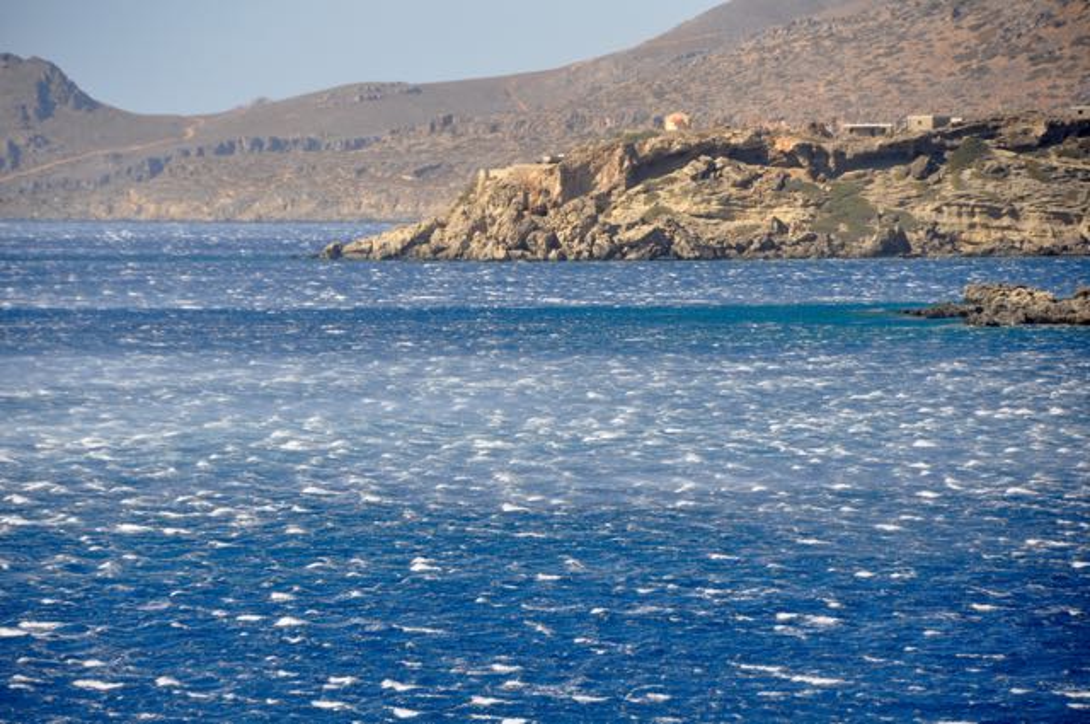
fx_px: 6350
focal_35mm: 210
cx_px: 545
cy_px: 362
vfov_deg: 6.5
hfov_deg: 9.8
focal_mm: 140
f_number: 6
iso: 400
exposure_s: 1/1250
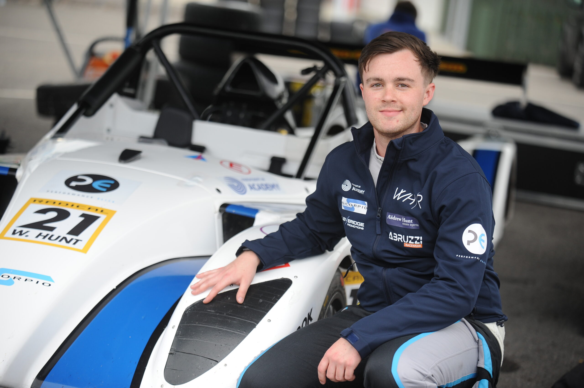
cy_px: 194
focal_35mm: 105
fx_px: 1702
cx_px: 292
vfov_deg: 13.0
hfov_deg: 19.5
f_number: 2.8
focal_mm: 105
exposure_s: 1/640
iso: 400
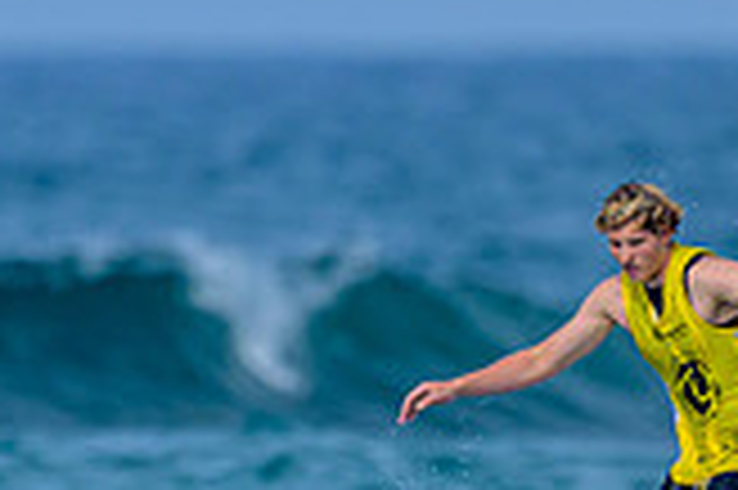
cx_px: 463
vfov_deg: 0.4
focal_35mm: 3891
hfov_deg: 0.5
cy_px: 648
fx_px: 79685
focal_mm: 800
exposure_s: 1/2000
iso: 200
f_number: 6.3
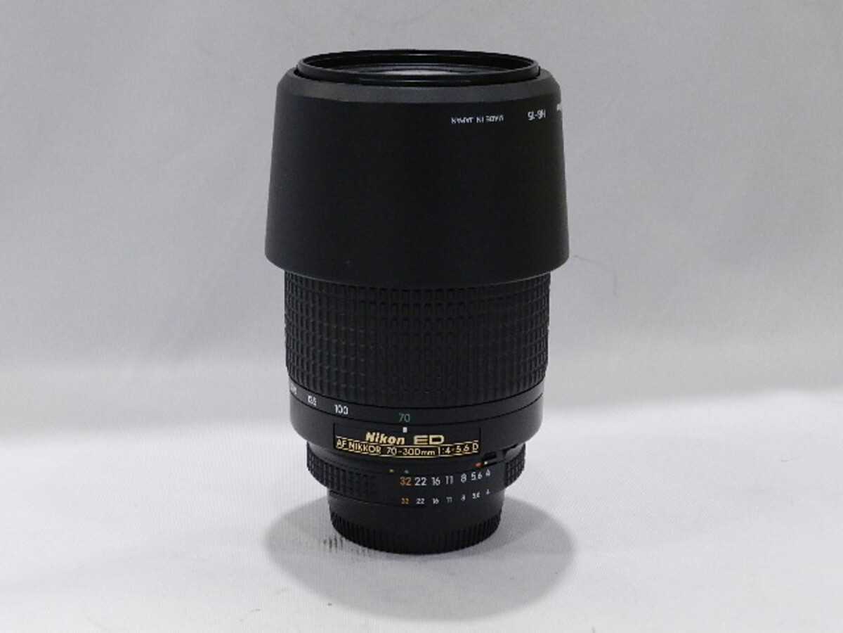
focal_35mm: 60
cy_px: 316
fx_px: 1461
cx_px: 422
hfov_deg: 32.2
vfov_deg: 24.4
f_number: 4.6
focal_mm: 10.7
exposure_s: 1/60
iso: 800
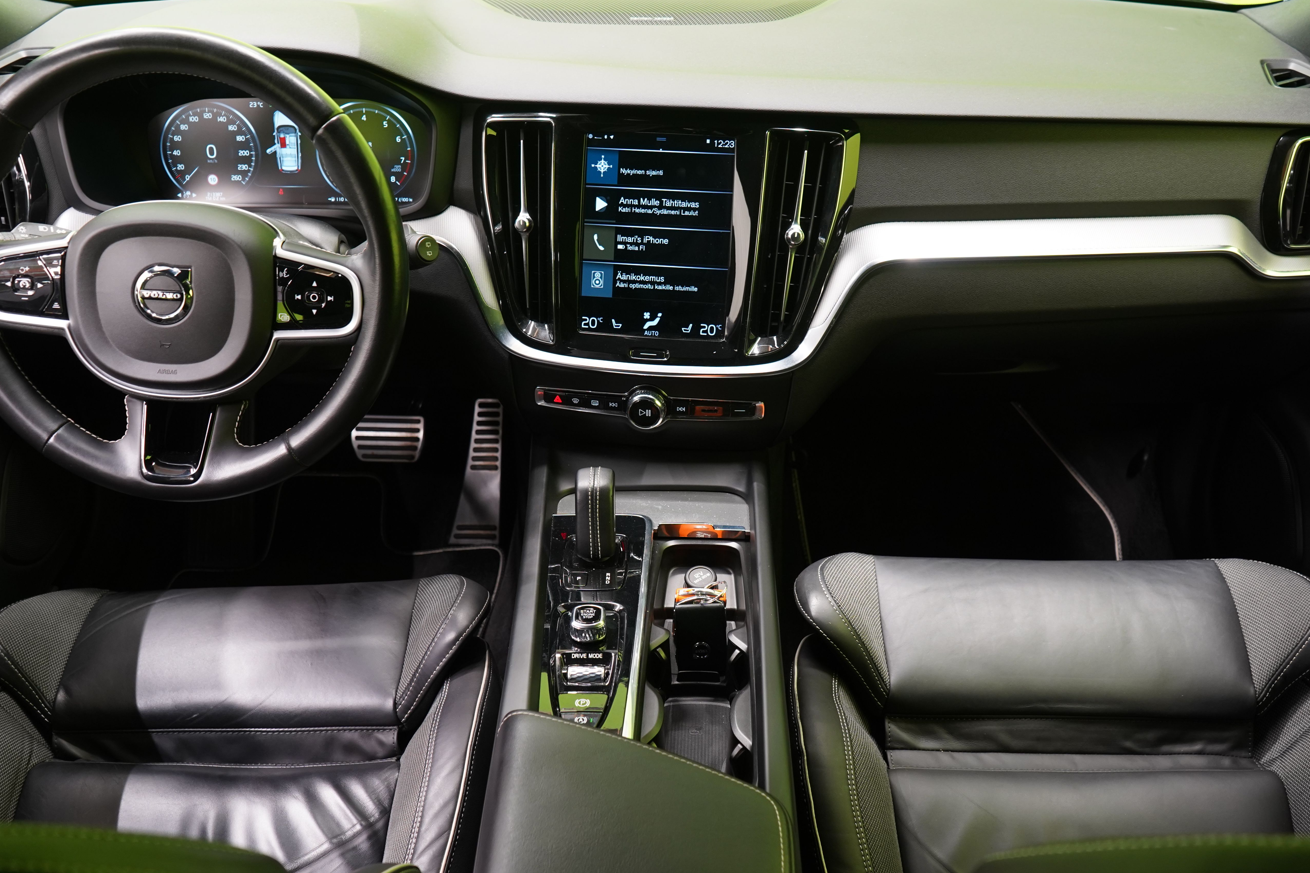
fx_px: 1201
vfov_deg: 40.0
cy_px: 456
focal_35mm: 33
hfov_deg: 57.2
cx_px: 660
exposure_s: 1/13
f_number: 5
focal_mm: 28
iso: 1250
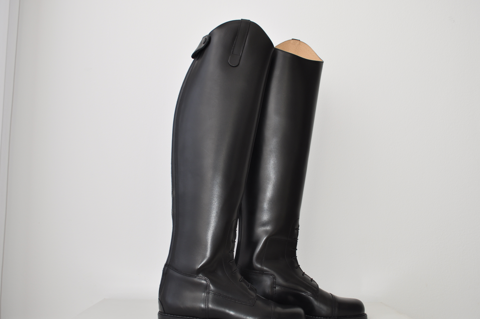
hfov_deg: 54.5
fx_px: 466
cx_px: 236
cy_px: 168
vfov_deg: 37.8
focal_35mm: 35
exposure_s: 1/80
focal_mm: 20
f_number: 5.6
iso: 200
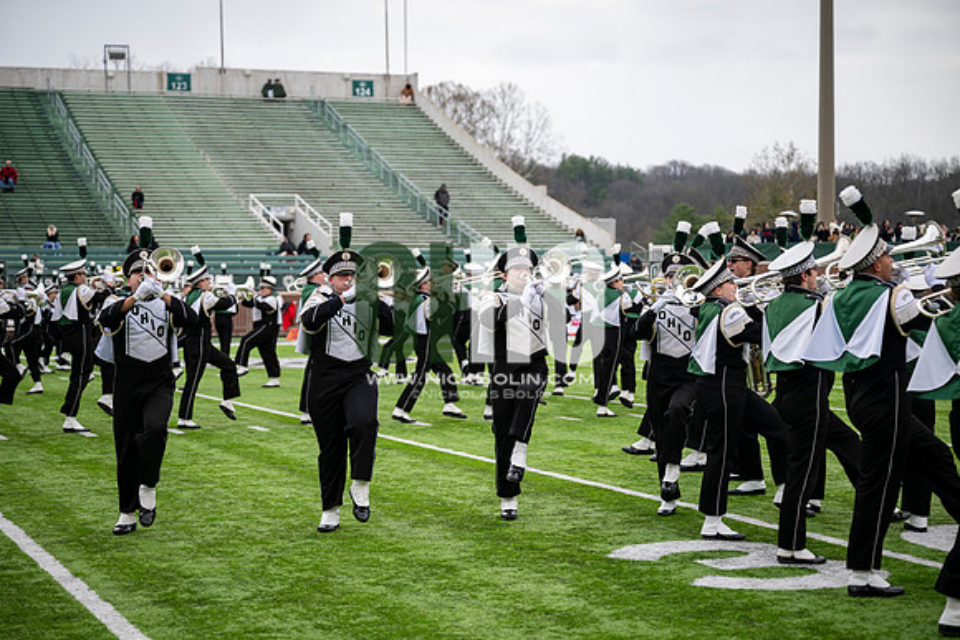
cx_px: 480
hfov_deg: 28.8
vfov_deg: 19.5
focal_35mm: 70
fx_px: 1867
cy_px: 320
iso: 160
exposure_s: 1/500
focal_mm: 70
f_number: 2.8
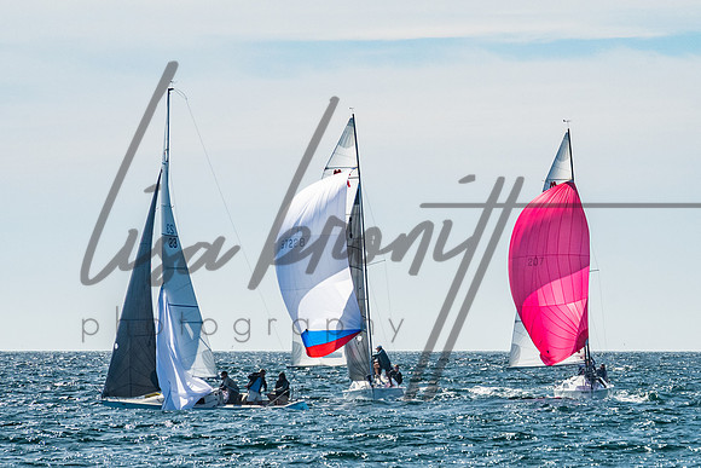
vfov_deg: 3.5
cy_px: 164
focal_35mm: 396
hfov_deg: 5.2
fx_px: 7711
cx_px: 554
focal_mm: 200
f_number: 10
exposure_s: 1/640
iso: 400
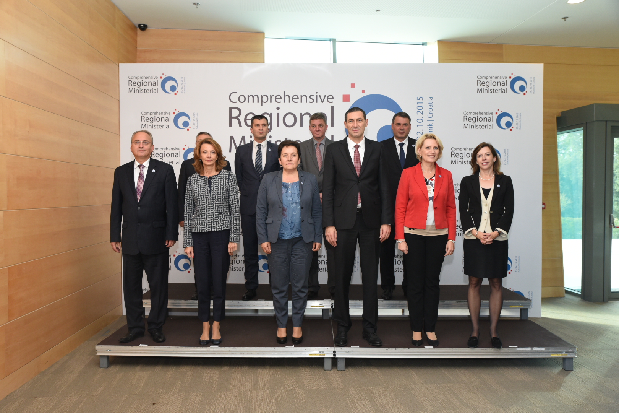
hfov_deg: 55.8
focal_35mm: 34
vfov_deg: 38.9
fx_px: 585
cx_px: 310
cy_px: 206
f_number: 7.1
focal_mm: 34
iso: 1250
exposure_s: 1/100
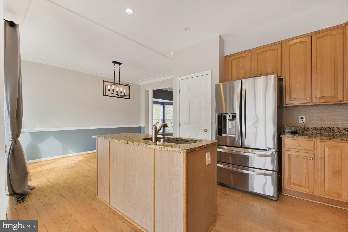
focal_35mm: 16
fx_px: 155
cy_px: 116
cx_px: 174
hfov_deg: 96.7
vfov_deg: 73.7
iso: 200
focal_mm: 16
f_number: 8
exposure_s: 1/8
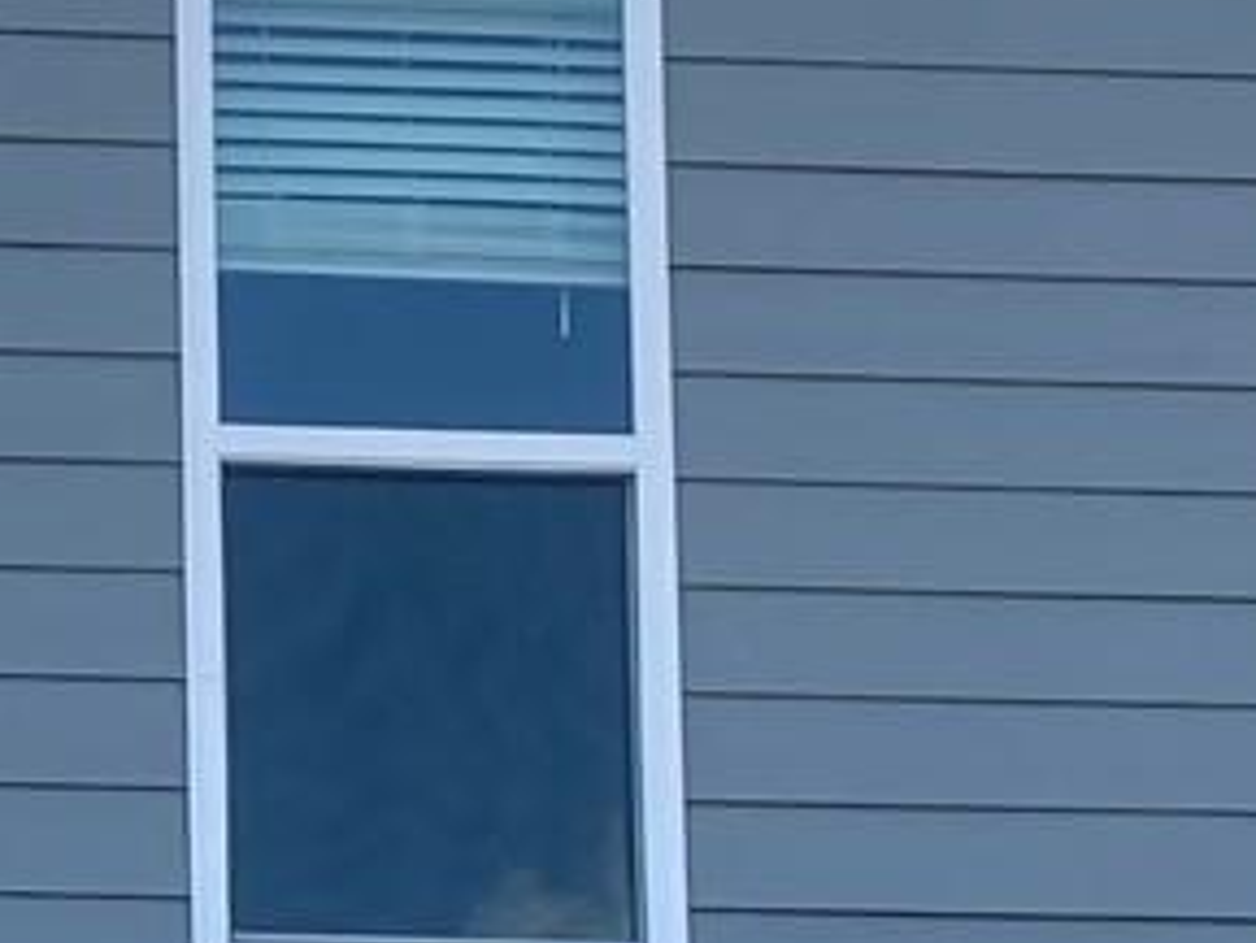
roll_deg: -0.4
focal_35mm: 184
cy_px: 1425
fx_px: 6679
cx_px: -491
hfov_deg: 10.5
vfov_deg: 7.9
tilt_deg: +9.1
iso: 32
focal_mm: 4.25
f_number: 1.8
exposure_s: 1/1484
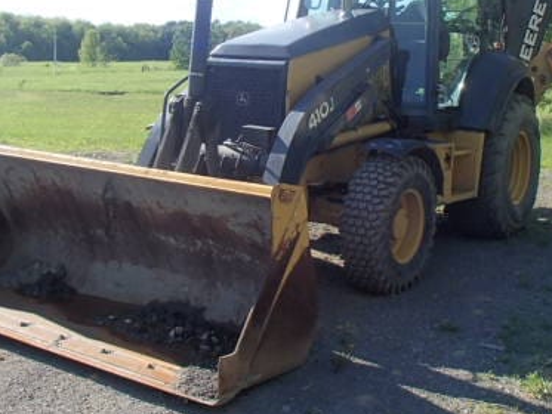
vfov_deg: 30.1
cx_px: 306
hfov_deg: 39.6
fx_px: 766
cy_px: 138
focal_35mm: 48
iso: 100
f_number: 3.9
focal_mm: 5
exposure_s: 1/500
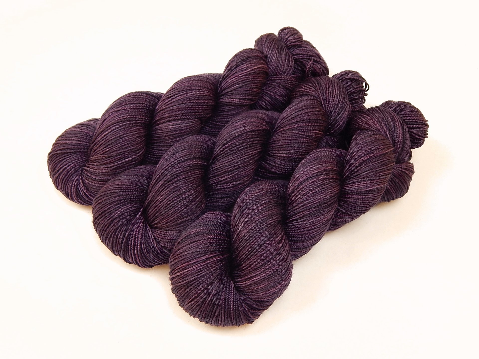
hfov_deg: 49.0
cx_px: 240
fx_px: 526
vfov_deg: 37.7
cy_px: 180
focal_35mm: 38
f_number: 3.4
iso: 125
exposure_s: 1/15
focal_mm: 6.8
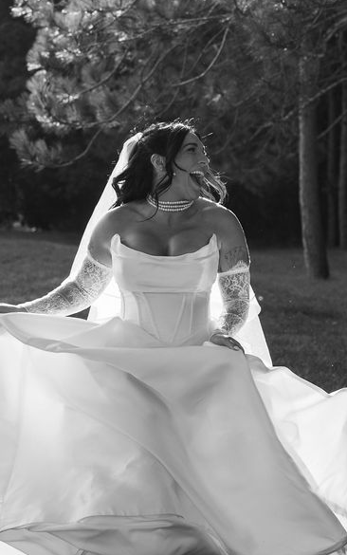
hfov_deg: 11.8
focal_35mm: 110
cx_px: 327
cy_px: 160
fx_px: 1663
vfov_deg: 18.8
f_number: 4
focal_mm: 50
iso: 250
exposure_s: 1/640
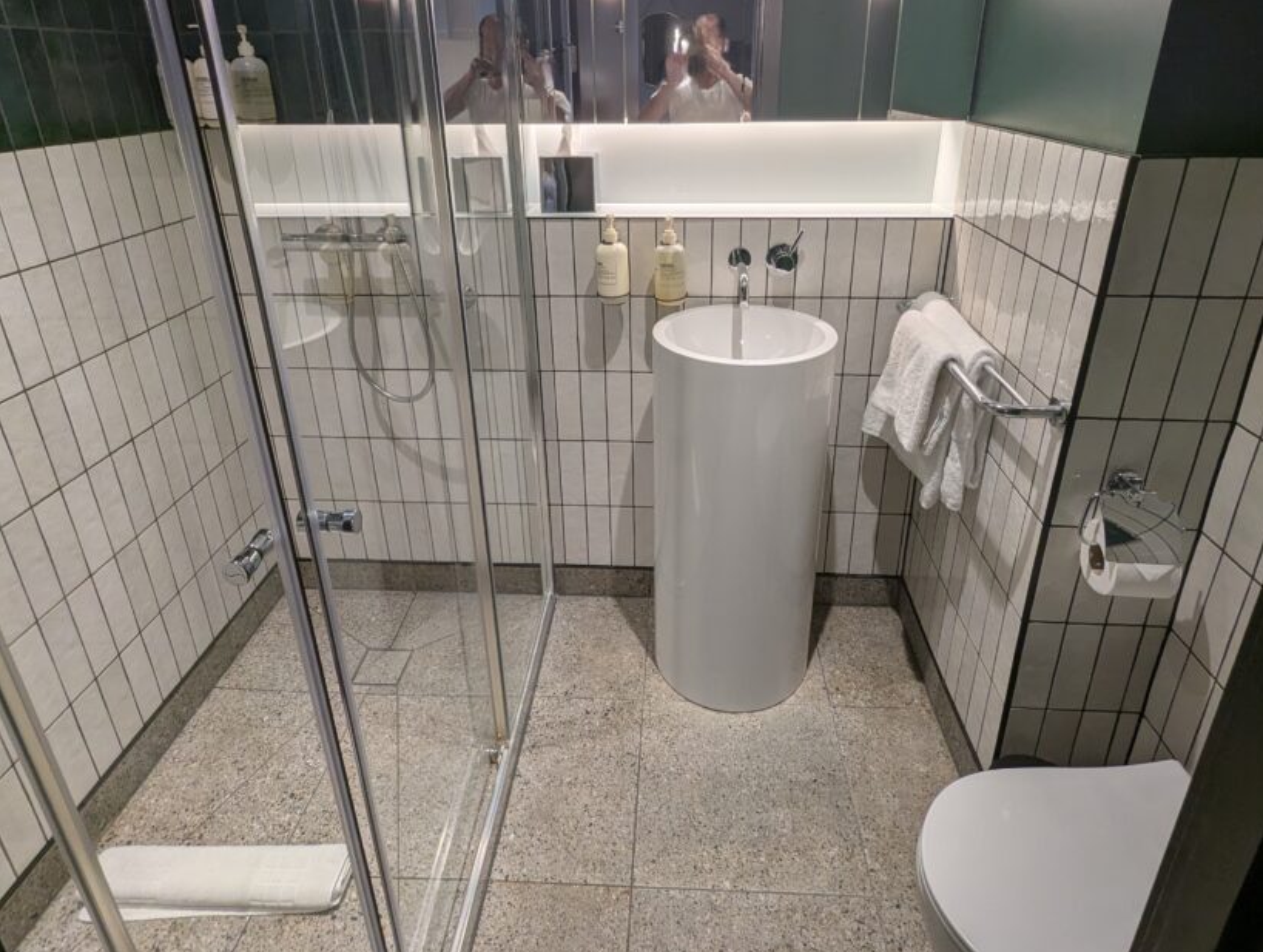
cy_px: 371
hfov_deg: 81.7
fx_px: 731
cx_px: 640
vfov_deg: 65.4
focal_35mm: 20
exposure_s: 1/50
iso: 55
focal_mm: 2.35
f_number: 2.2
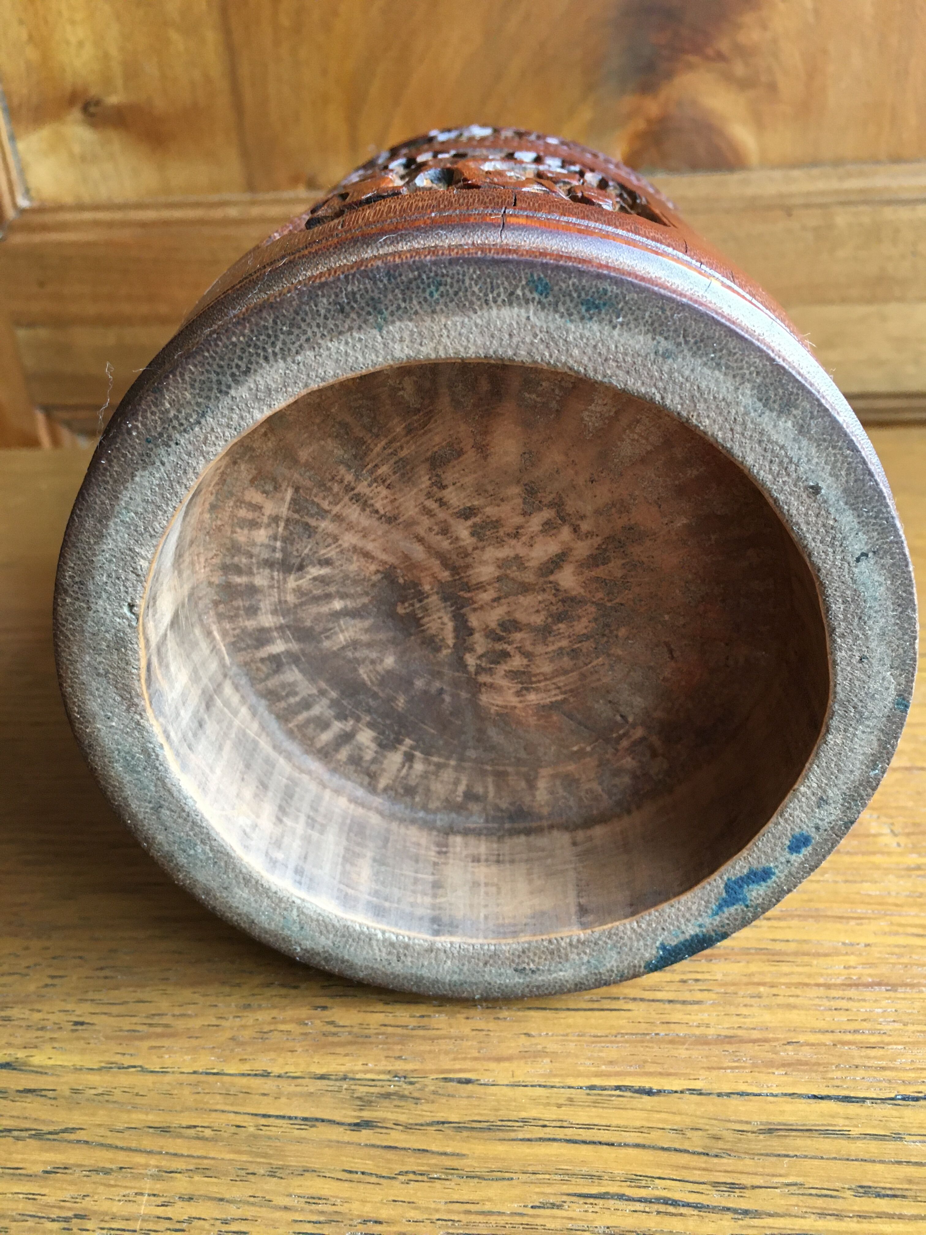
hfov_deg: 48.2
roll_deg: +2.7
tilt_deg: -27.4
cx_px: 463
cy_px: 618
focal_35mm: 29
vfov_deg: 61.7
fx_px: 1034
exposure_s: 1/33
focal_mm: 4.15
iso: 160
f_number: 2.2
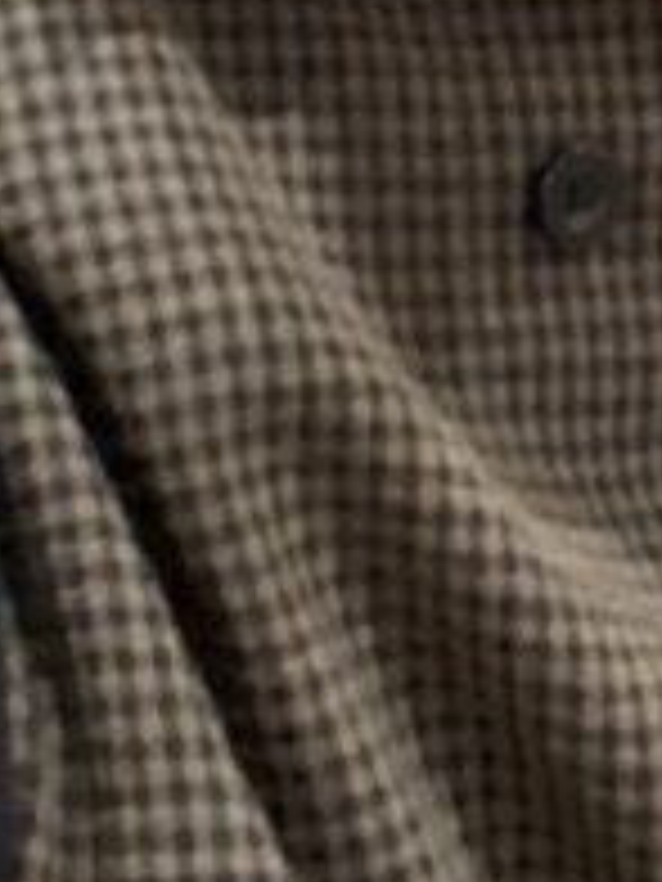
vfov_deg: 11.2
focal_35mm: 157
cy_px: -999
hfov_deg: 9.2
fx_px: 4003
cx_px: 937
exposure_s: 1/30
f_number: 1.9
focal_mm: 2.69
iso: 320
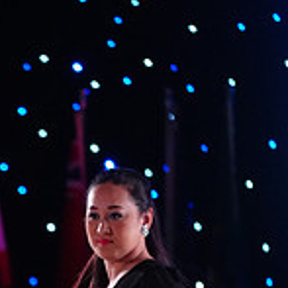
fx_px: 6212
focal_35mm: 660
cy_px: 437
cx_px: -34
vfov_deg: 2.6
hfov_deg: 2.7
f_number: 4
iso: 3200
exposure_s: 1/400
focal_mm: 197
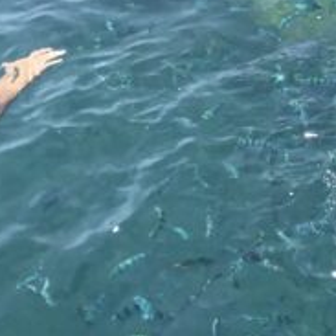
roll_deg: +0.3
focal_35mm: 115
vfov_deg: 14.9
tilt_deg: -30.2
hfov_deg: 13.2
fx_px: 1263
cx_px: 663
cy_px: 17
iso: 25
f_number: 2.4
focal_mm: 3.3
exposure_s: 1/970
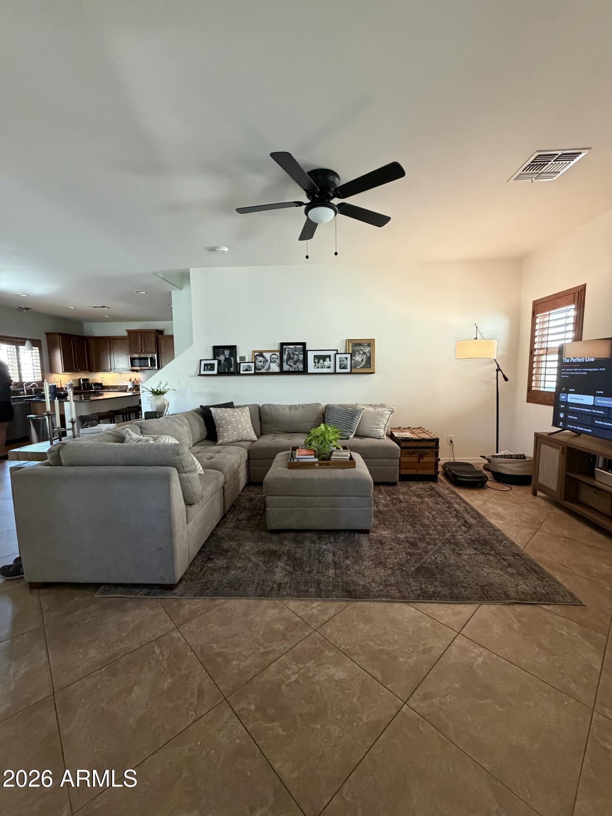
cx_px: 306
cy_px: 408
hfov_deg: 85.7
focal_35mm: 14
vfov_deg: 102.1
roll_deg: +0.5
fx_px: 330
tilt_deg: -6.4
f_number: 2.2
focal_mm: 2.22
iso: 640
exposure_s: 1/60
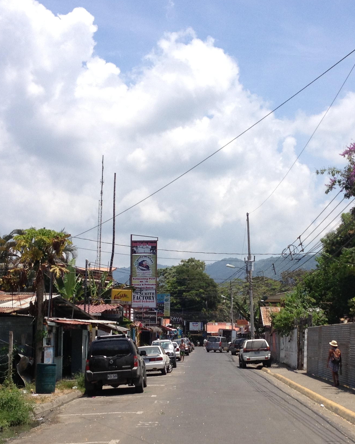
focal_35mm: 68
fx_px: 893
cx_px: 214
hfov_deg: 22.4
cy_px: 302
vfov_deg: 27.7
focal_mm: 4.28
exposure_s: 1/1842
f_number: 2.4
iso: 50
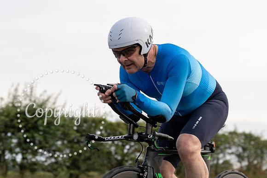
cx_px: 103
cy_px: 103
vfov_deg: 13.6
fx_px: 749
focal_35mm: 101
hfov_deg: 20.2
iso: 200
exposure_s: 1/1000
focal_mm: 70
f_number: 4
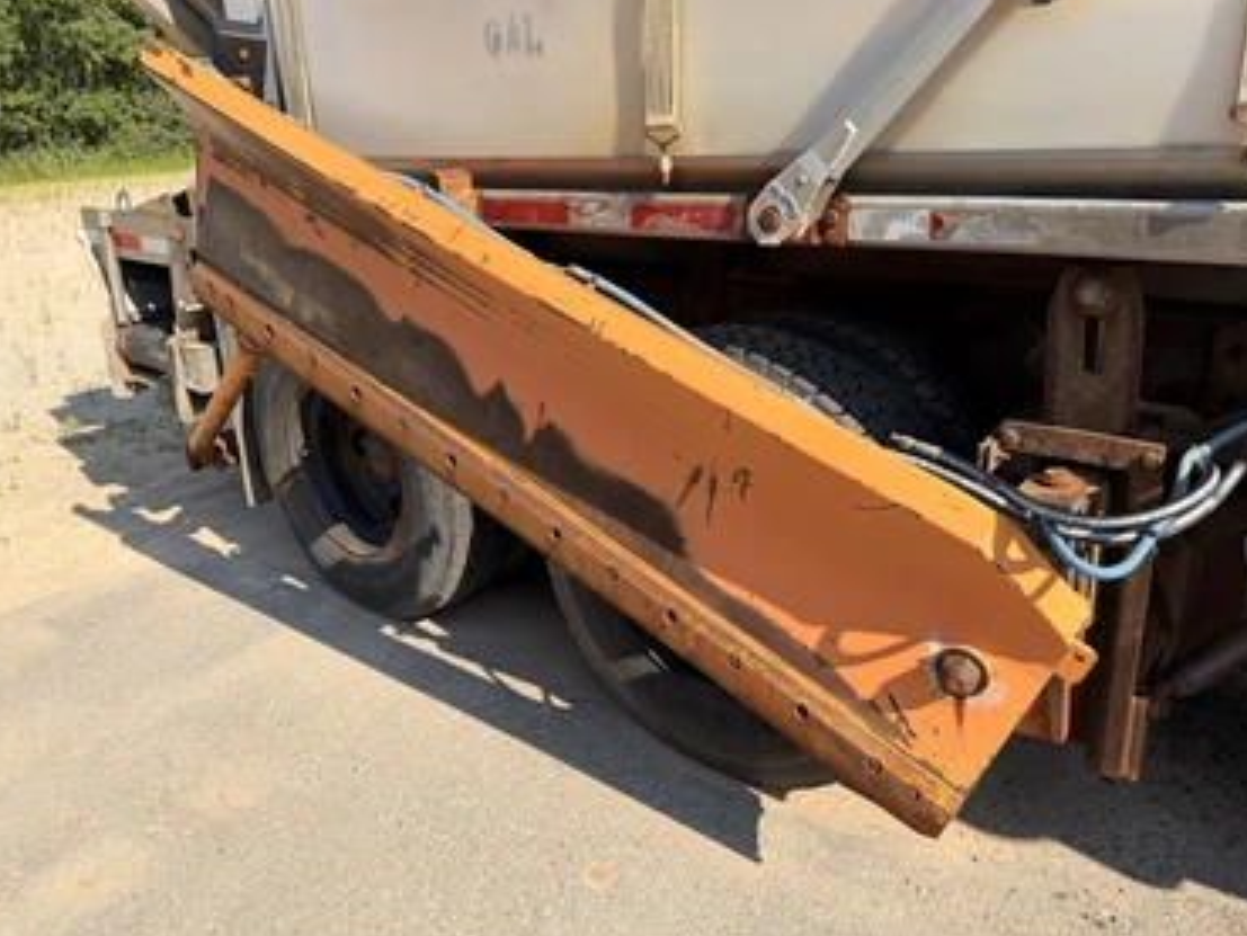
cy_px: 449
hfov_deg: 67.3
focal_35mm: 26
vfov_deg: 53.1
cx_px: 645
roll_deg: +2.0
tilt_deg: -18.3
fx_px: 937
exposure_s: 1/3021
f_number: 1.78
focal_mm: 6.76
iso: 80
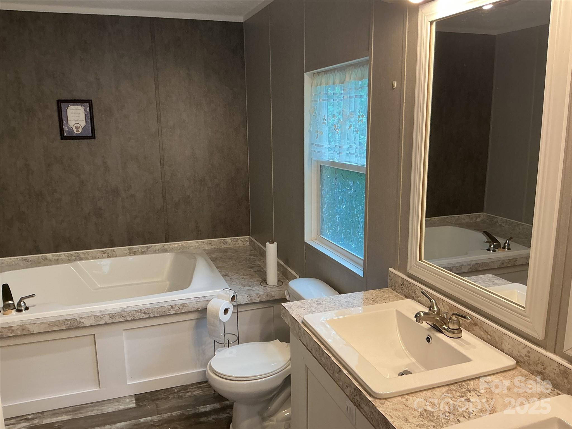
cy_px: 214
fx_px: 479
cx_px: 286
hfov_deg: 61.7
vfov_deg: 48.2
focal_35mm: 29
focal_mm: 3
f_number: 1.8
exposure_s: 1/60
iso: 64
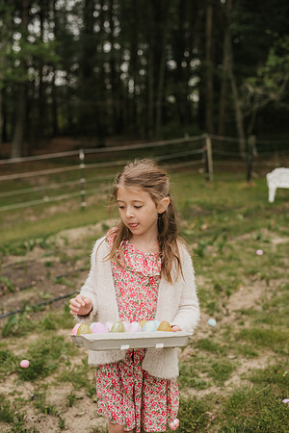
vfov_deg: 39.6
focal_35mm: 50
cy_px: 216
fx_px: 602
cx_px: 144
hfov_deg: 27.0
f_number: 2.8
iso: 100
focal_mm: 50
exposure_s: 1/200
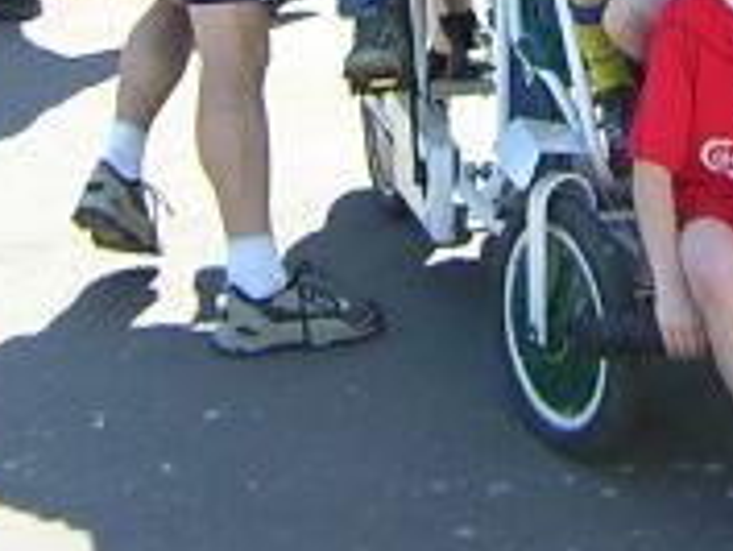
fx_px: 2755
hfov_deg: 15.1
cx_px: 600
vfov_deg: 10.8
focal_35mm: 130
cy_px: -365
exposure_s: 1/290
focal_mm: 4.7
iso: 100
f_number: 2.6
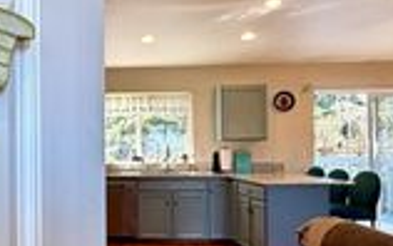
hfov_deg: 39.1
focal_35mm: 47
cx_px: 27
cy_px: 143
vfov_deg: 27.4
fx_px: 504
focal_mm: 2.22
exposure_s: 1/120
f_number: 2.2
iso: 125
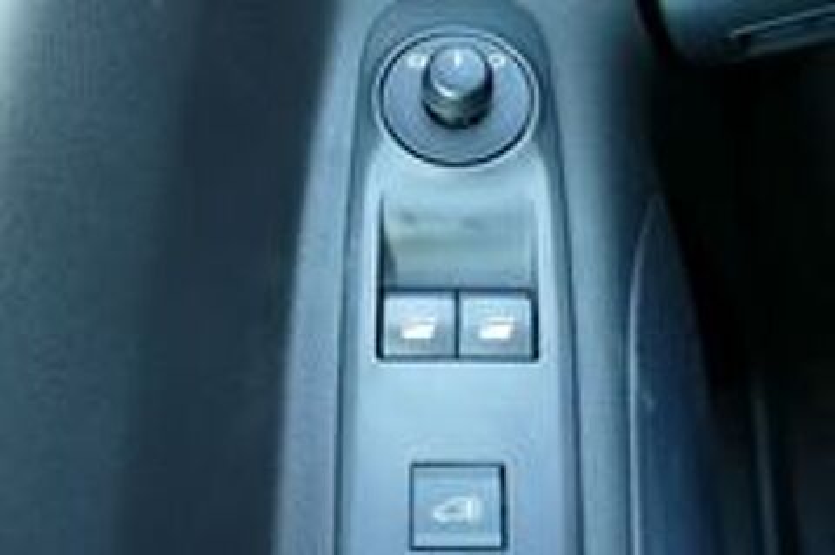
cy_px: 278
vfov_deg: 32.6
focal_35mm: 41
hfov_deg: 47.4
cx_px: 418
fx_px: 950
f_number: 3.2
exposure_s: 1/80
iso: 640
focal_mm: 15.02
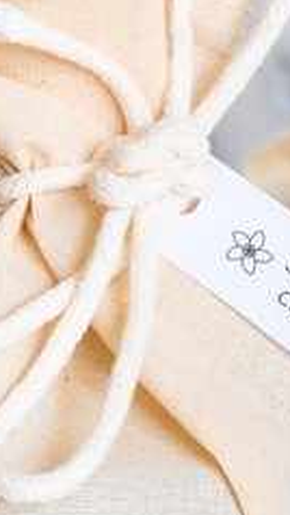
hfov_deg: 4.2
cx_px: 58
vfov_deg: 7.4
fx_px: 3972
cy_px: 122
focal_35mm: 291
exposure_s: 1/50
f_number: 5.6
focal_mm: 55
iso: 800
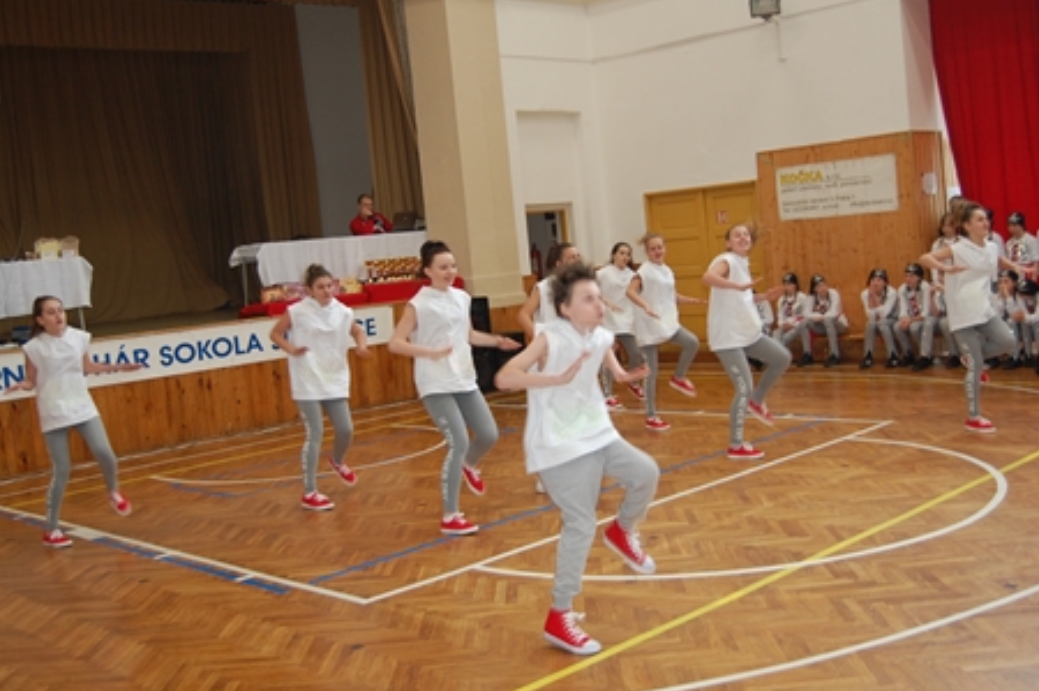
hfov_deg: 48.5
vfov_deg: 33.3
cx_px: 522
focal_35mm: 40
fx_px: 1153
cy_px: 330
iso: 400
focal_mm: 24
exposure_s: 1/60
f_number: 4
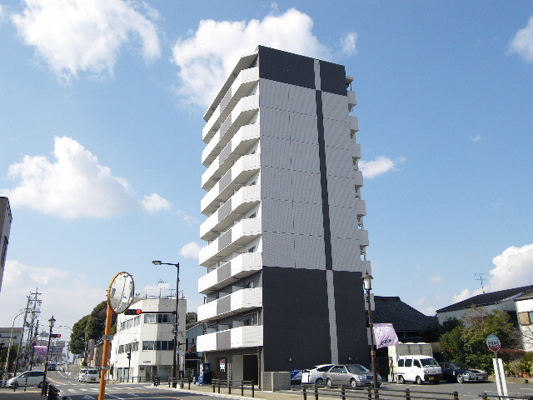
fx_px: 508
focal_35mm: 33
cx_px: 266
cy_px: 200
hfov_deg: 55.4
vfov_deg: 42.9
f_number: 7.4
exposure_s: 1/100
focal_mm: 5.8
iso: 64
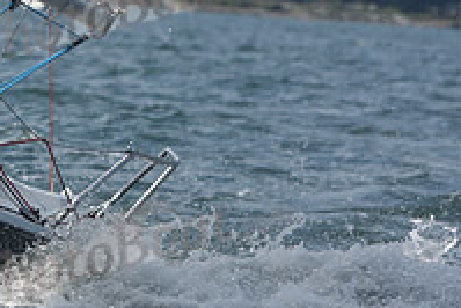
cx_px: -151
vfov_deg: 3.2
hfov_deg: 4.7
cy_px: 161
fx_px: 5600
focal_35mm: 437
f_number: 6.3
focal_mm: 150
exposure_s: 1/1000
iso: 250
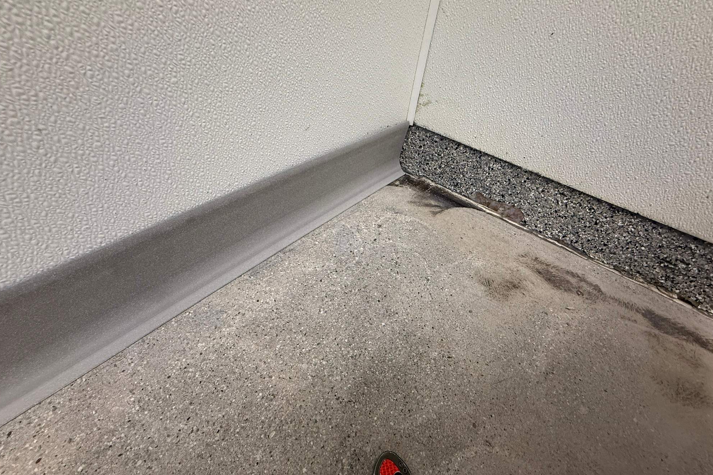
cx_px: 362
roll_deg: -8.5
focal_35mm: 15
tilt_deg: -41.5
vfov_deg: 77.3
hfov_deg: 100.4
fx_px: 297
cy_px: 234
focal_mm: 2.22
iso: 200
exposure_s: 1/60
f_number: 2.2
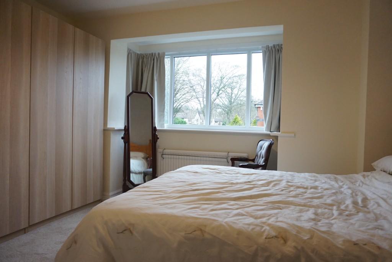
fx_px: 261
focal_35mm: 24
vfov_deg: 53.1
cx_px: 196
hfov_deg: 73.7
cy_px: 131
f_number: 3.5
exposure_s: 1/250
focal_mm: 16
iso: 1600
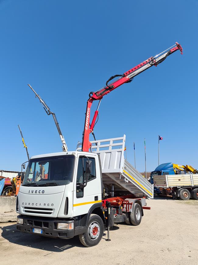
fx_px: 198
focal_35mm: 26
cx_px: 99
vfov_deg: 67.3
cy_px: 132
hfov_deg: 53.1
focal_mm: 5.4
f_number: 1.8
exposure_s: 1/3521
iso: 50
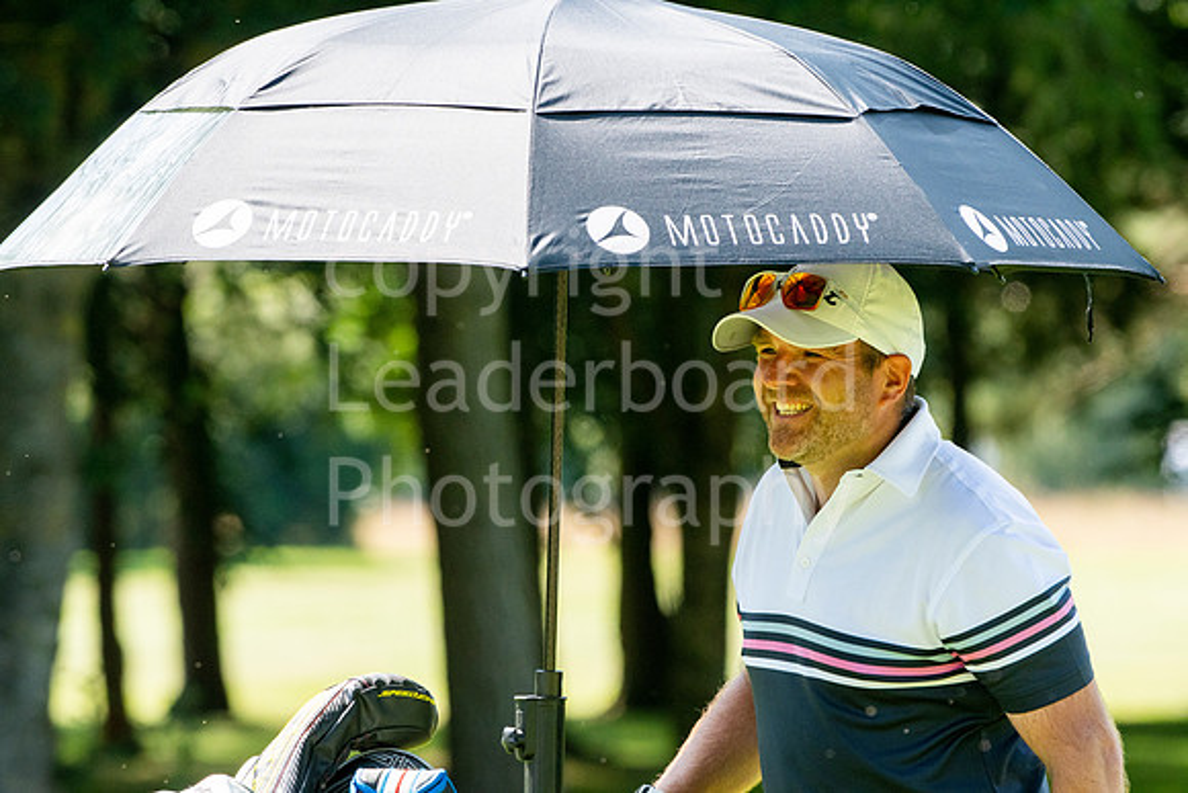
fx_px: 14853
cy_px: 396
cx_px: 594
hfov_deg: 4.6
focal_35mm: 450
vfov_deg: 3.1
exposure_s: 1/1250
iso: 640
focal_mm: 300
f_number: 6.3
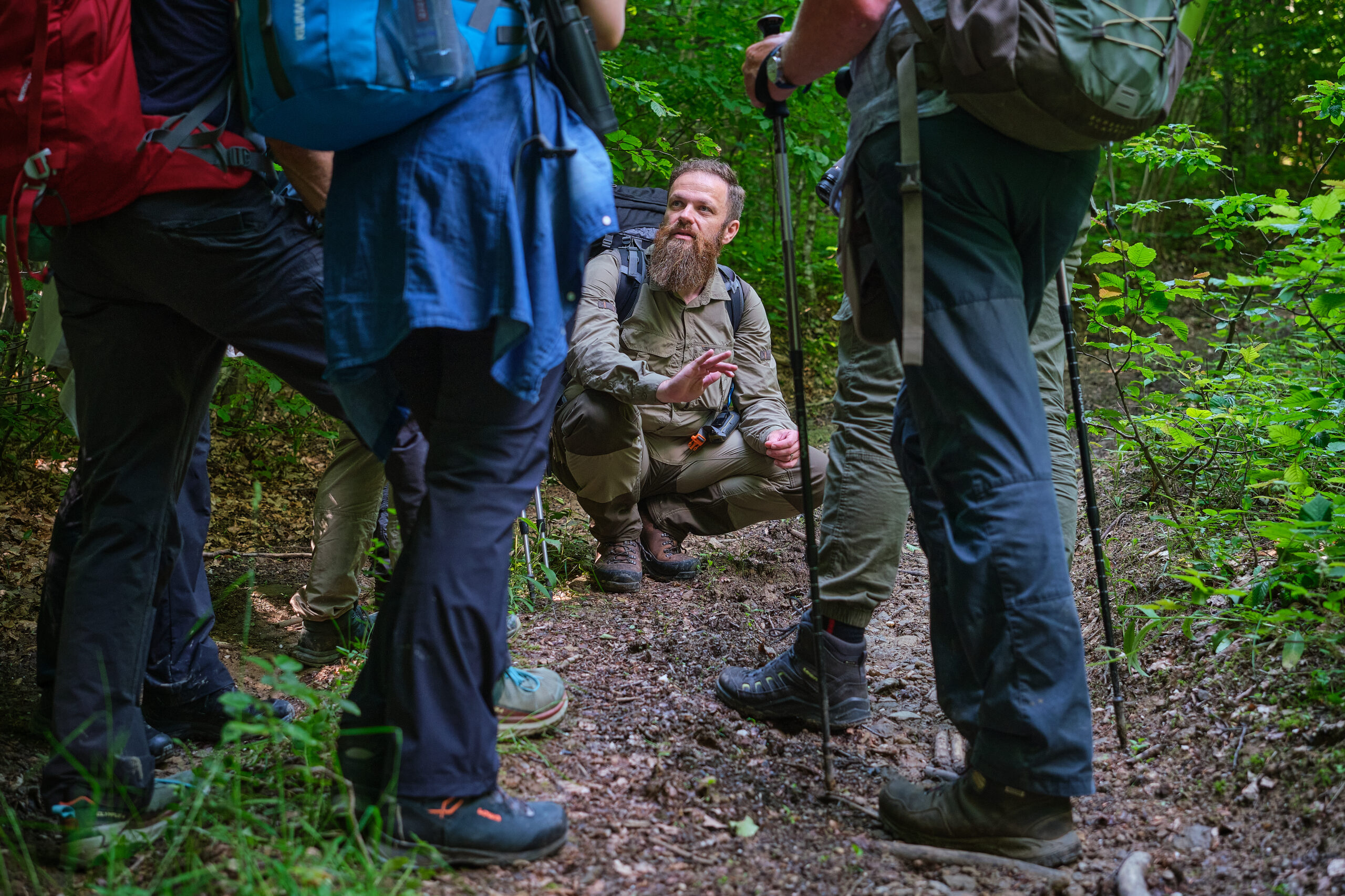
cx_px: 672
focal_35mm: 50
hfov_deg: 39.6
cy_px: 448
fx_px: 1868
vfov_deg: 27.0
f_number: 2.8
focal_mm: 33
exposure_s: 1/200
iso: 800
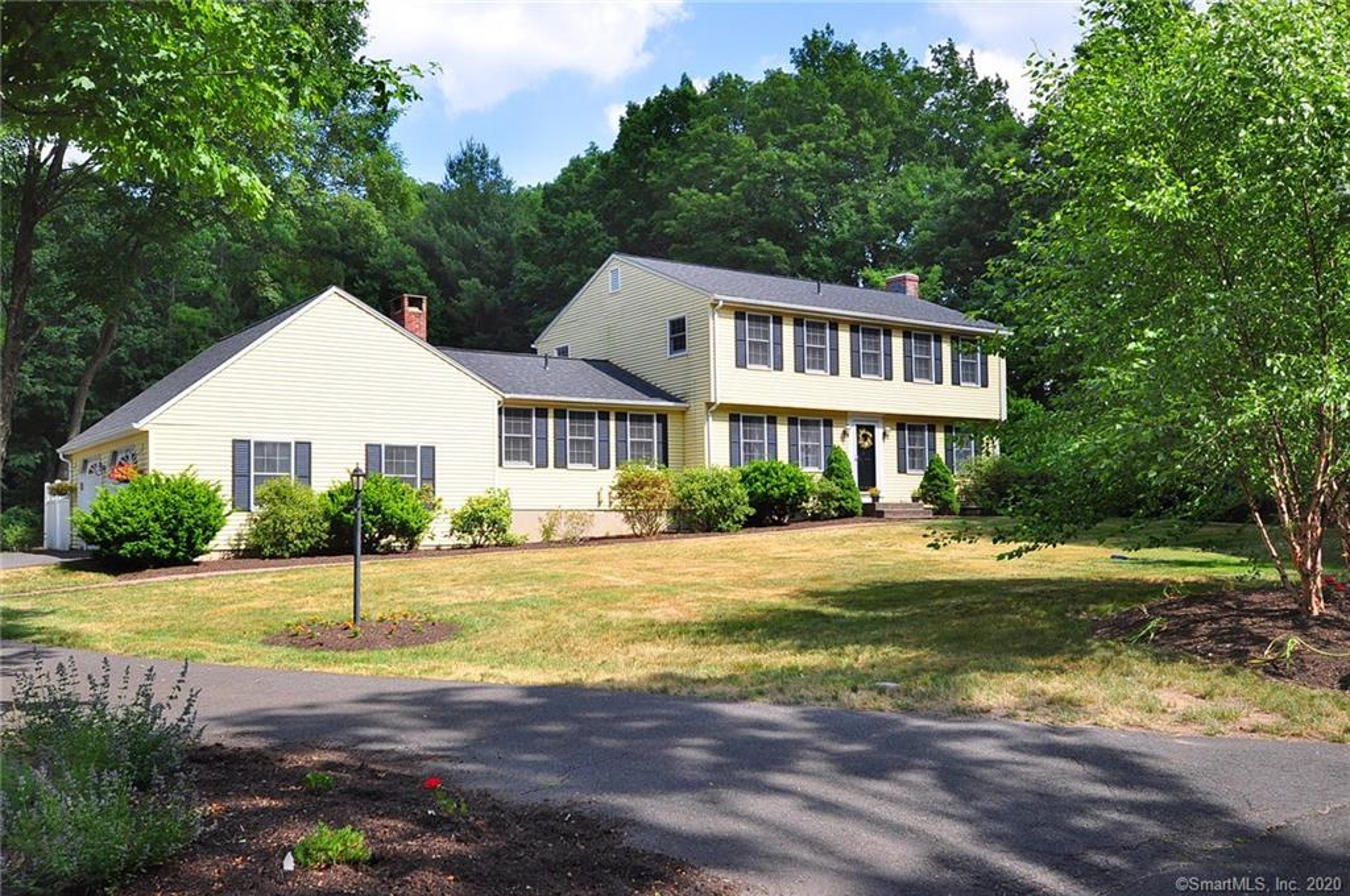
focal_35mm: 30
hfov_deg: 62.0
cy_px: 448
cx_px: 675
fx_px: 1124
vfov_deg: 43.5
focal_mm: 20
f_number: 8
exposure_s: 1/500
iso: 400
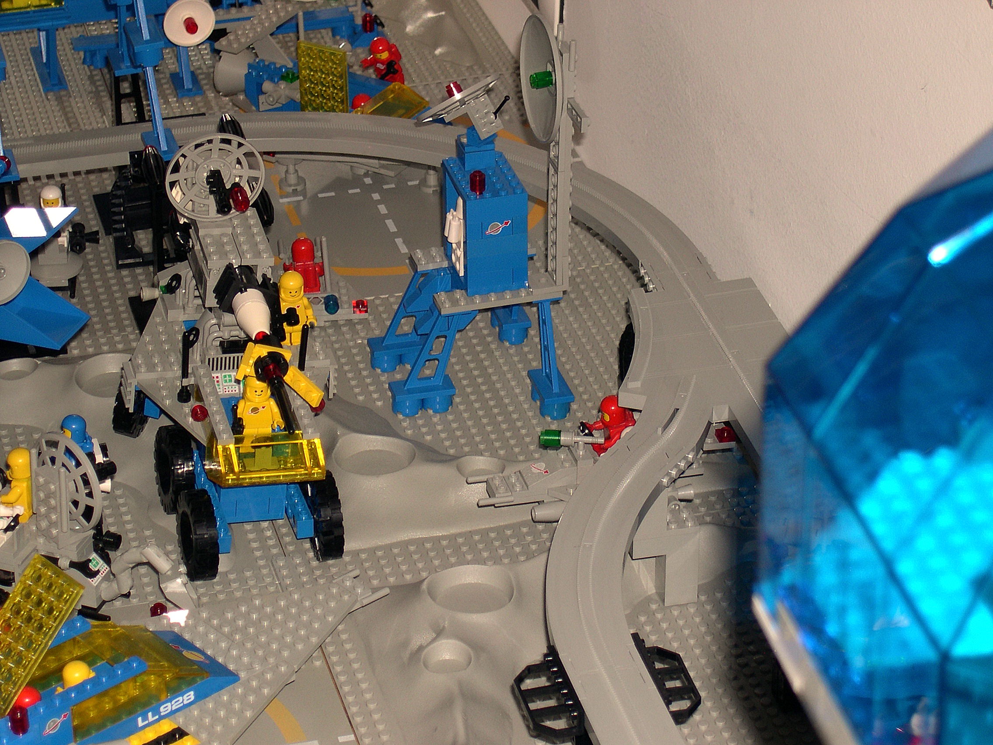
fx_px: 3270
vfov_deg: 13.0
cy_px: 372
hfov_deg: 17.3
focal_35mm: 114
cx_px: 496
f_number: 4.9
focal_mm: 24
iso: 102
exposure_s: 1/60
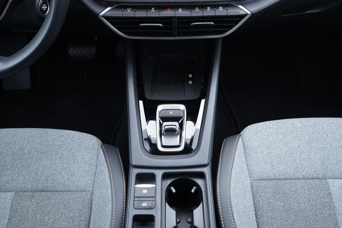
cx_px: 171
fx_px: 342
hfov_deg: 53.1
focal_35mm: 36
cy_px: 114
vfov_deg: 36.9
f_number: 2.8
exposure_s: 1/40
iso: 500
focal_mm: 24
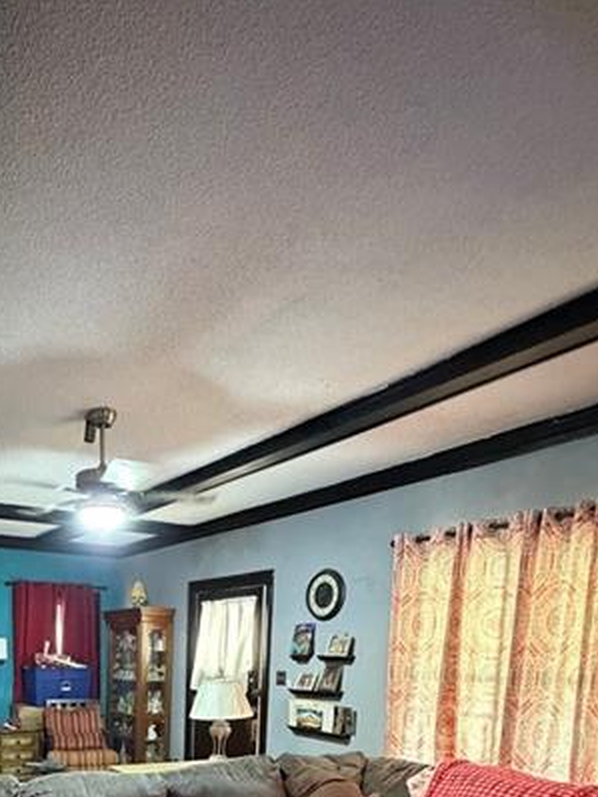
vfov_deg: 54.7
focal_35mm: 27
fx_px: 621
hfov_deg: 48.4
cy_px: 749
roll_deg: -0.2
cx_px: 116
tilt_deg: -10.3
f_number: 2.2
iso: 1250
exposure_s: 1/40
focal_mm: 2.22
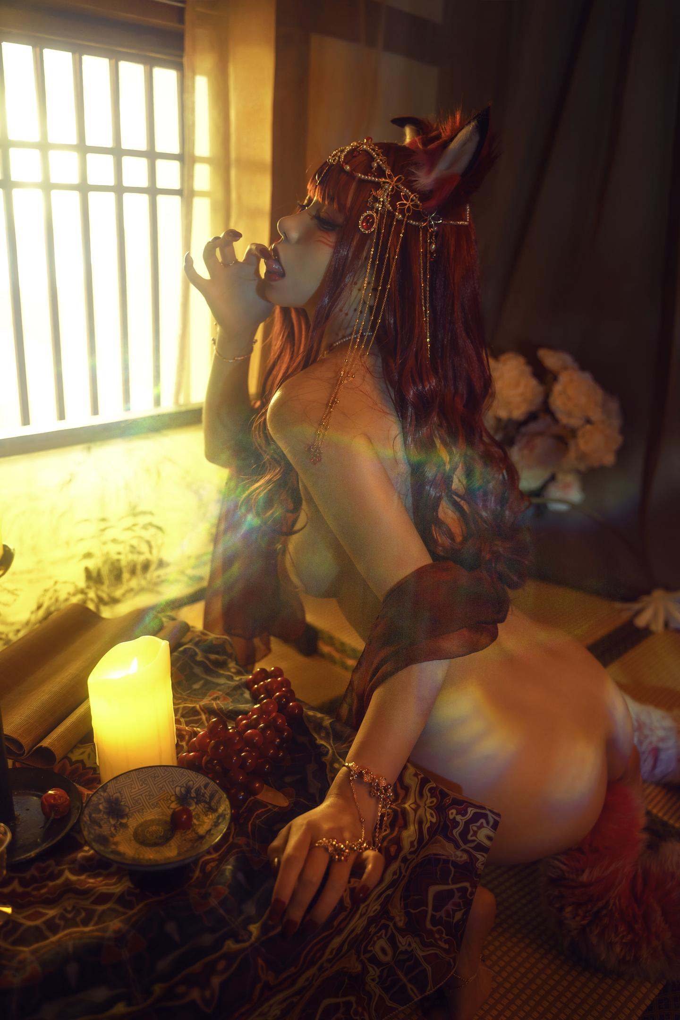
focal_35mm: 28
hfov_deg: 46.4
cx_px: 340
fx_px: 793
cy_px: 510
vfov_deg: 65.5
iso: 400
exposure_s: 1/30
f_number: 2.8
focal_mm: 28
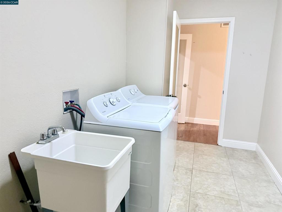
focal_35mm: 24
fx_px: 196
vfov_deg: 56.8
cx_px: 141
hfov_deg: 71.6
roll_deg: -0.7
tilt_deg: -11.9
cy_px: 106
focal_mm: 6.76
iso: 800
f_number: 1.78
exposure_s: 1/40
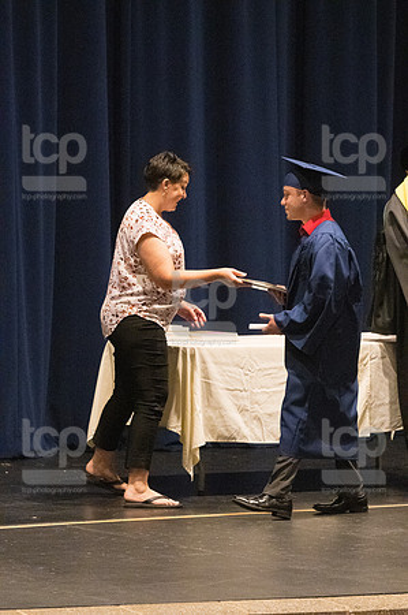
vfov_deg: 10.2
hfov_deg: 6.8
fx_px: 3442
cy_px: 308
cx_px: 204
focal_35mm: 202
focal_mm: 135
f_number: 4.5
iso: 8000
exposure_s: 1/250
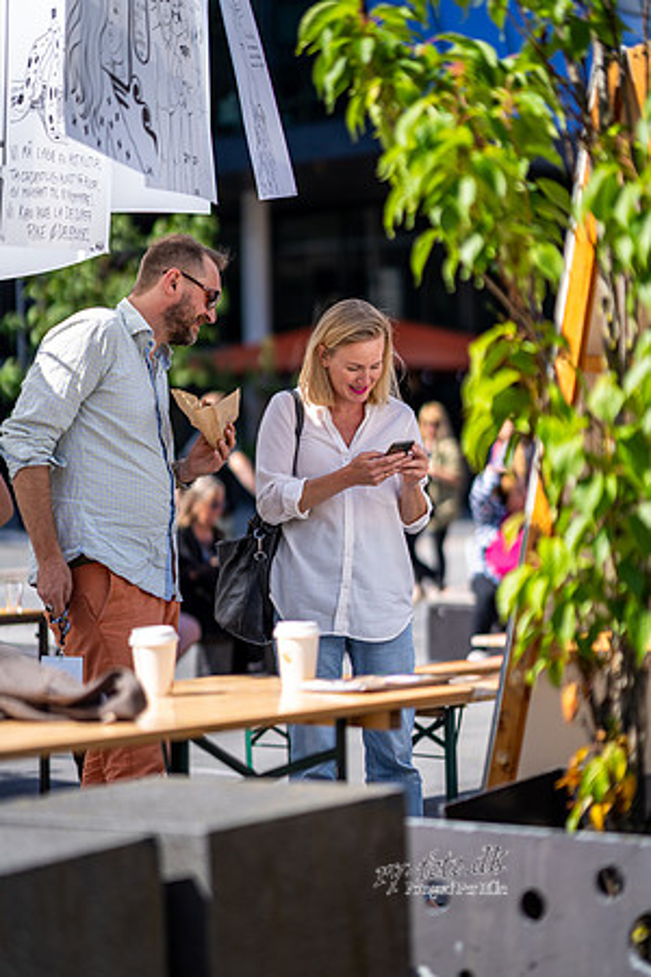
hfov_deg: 16.1
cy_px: 488
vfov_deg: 23.9
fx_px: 2305
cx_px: 326
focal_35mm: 85
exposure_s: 1/4000
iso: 64
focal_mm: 85
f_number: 1.4
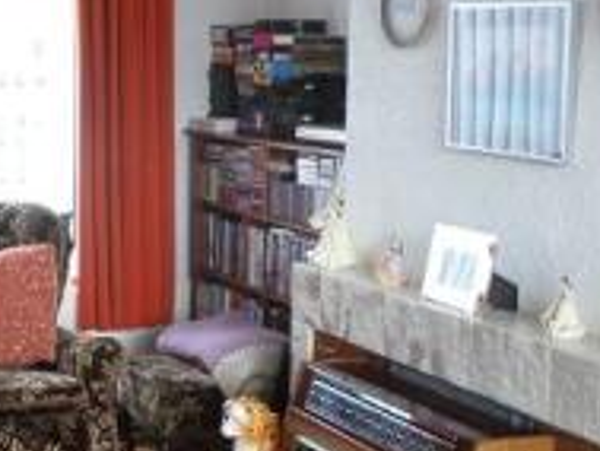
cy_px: 306
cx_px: 62
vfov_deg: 19.1
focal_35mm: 77
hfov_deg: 24.6
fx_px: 1335
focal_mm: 4.5
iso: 120
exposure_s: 1/30
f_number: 2.5
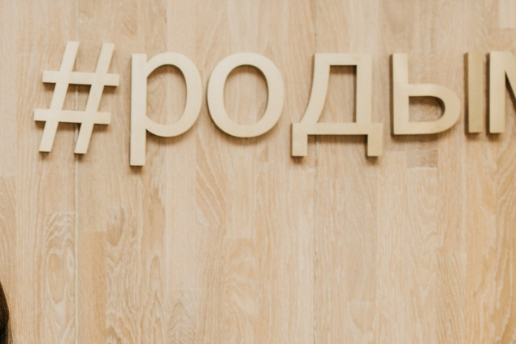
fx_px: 1734
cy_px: 355
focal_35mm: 121
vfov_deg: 11.2
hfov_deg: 16.1
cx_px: -133
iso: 200
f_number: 4
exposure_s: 1/160
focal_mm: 30
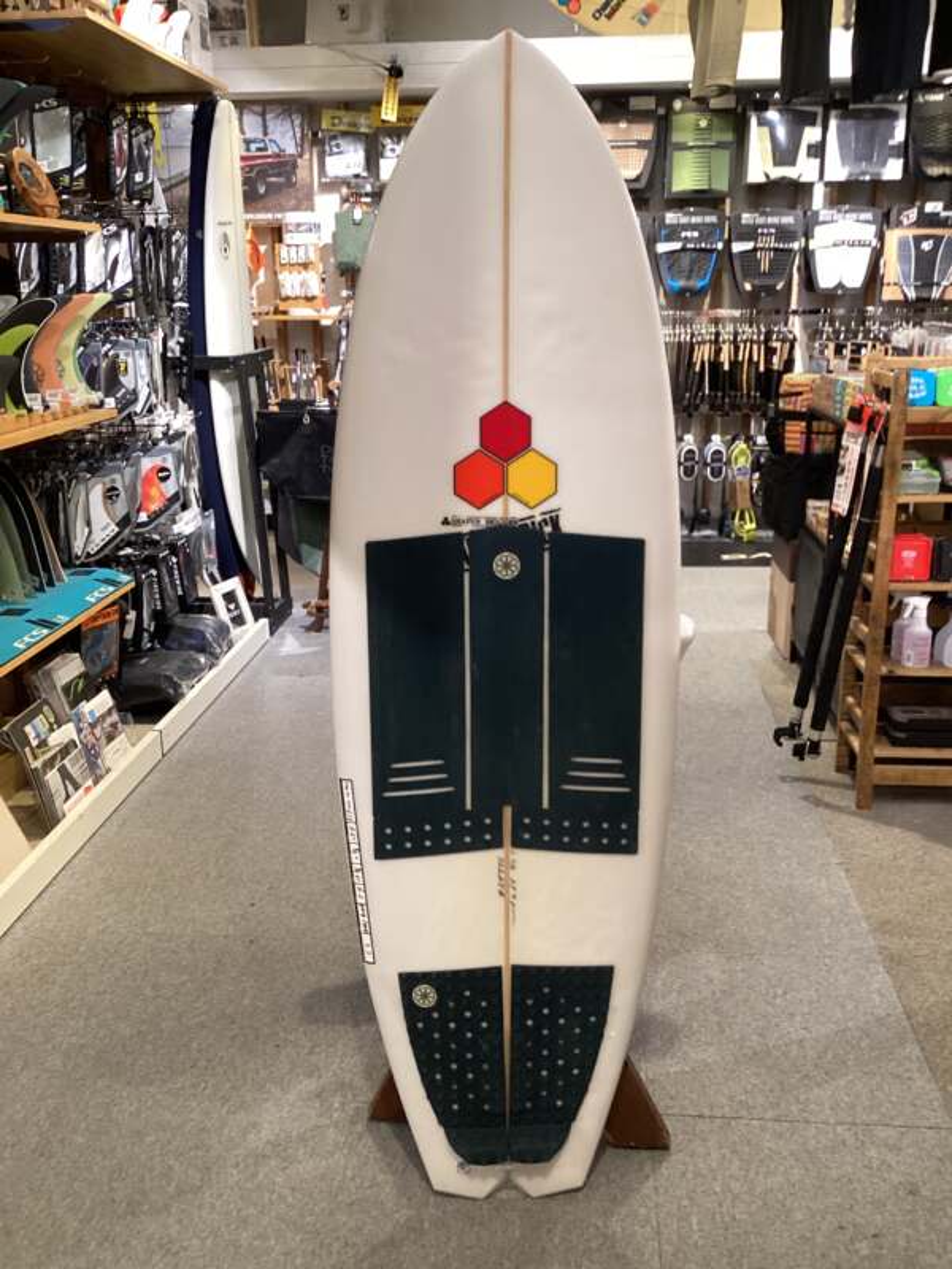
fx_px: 1137
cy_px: 634
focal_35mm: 31
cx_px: 476
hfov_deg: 45.4
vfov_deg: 58.4
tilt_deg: -16.5
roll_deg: +0.0
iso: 160
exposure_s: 1/60
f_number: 2.4
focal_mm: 3.3
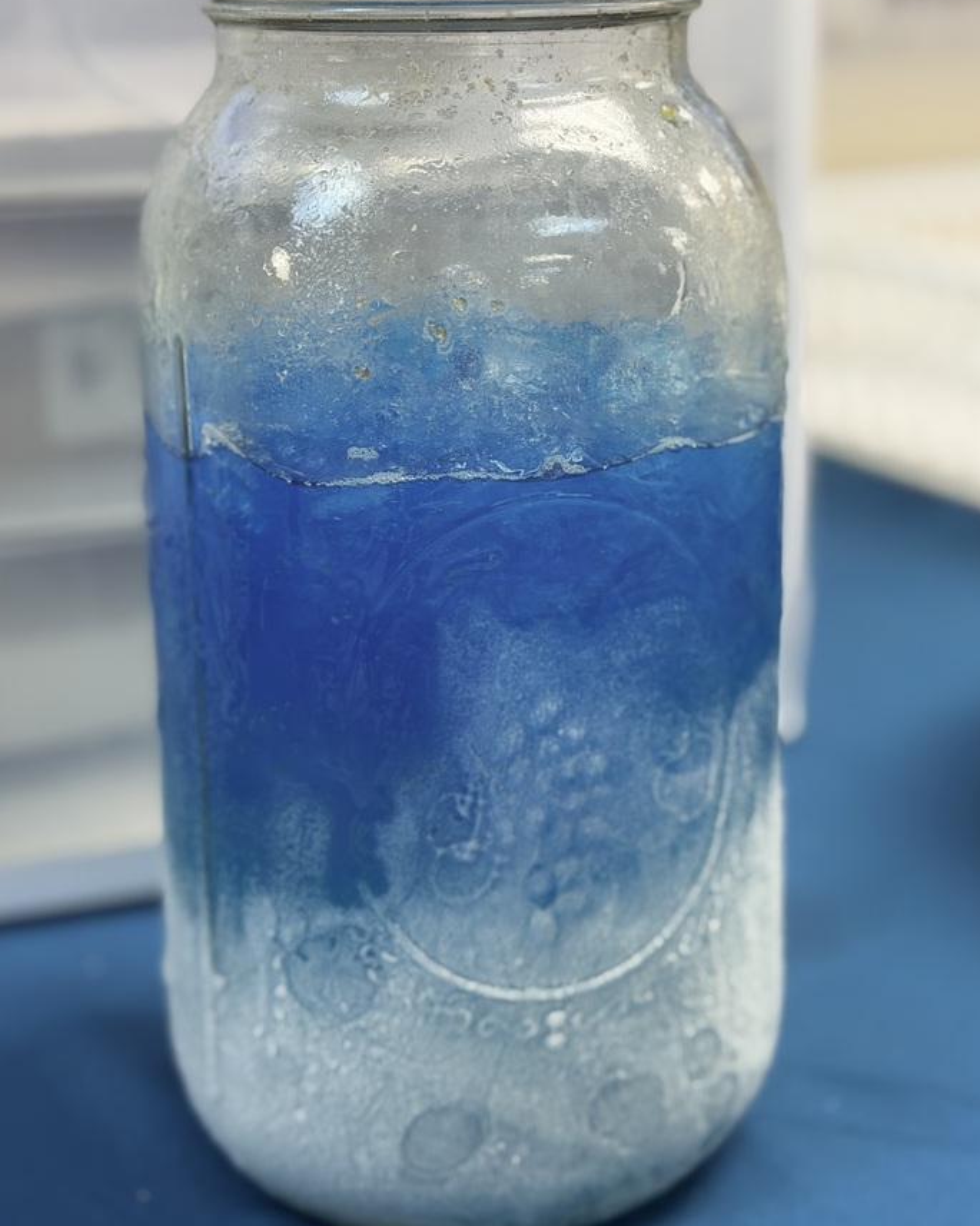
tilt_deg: -16.0
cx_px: 492
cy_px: 505
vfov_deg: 33.5
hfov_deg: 27.1
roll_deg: +1.5
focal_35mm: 56
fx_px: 2031
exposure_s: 1/60
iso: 100
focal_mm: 6.76
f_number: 1.78
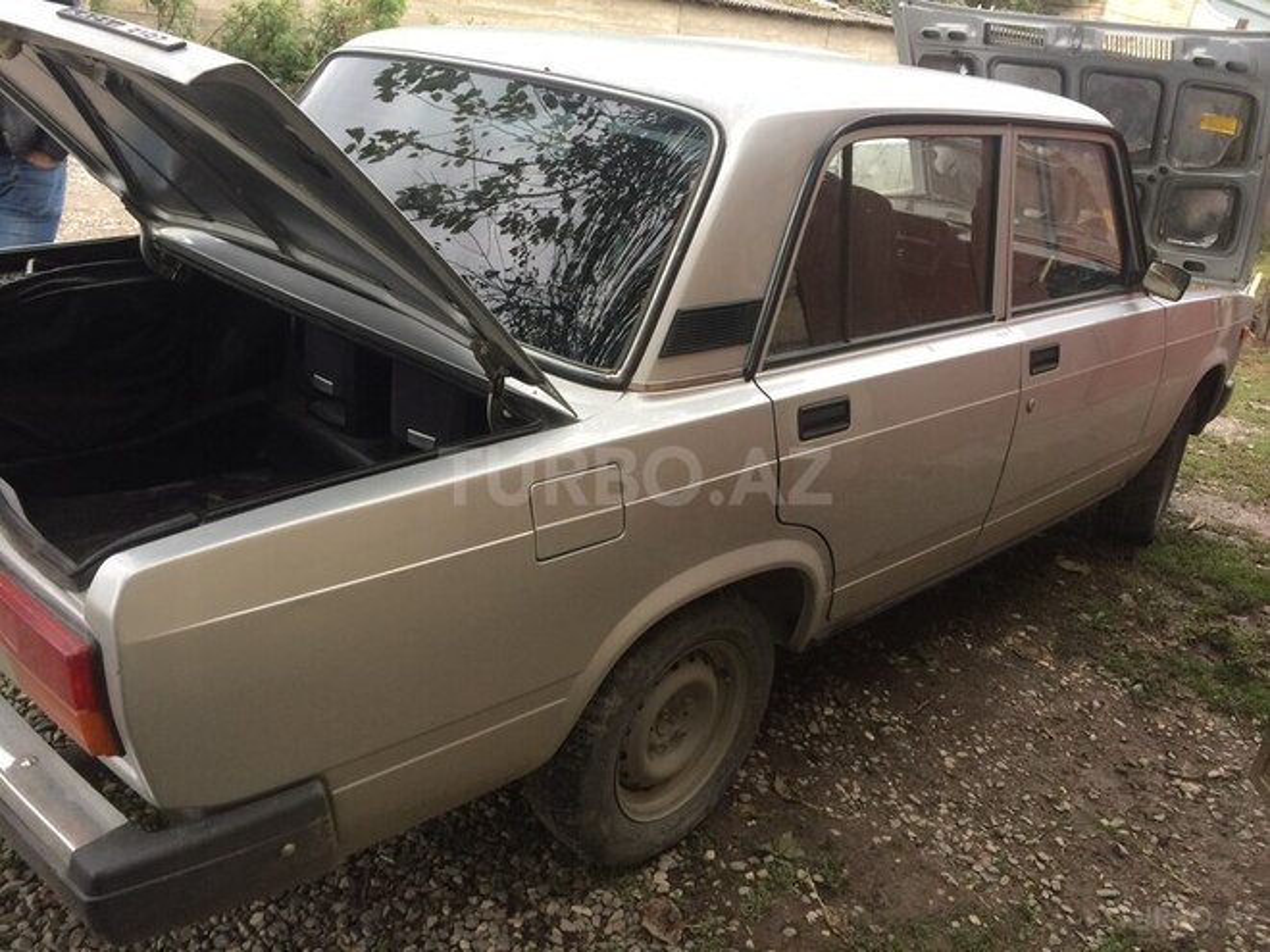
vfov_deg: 48.2
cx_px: 635
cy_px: 476
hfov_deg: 61.7
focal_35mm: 29
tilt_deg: -24.1
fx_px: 1064
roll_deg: -9.4
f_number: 2.2
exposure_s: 1/33
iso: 40
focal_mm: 4.15
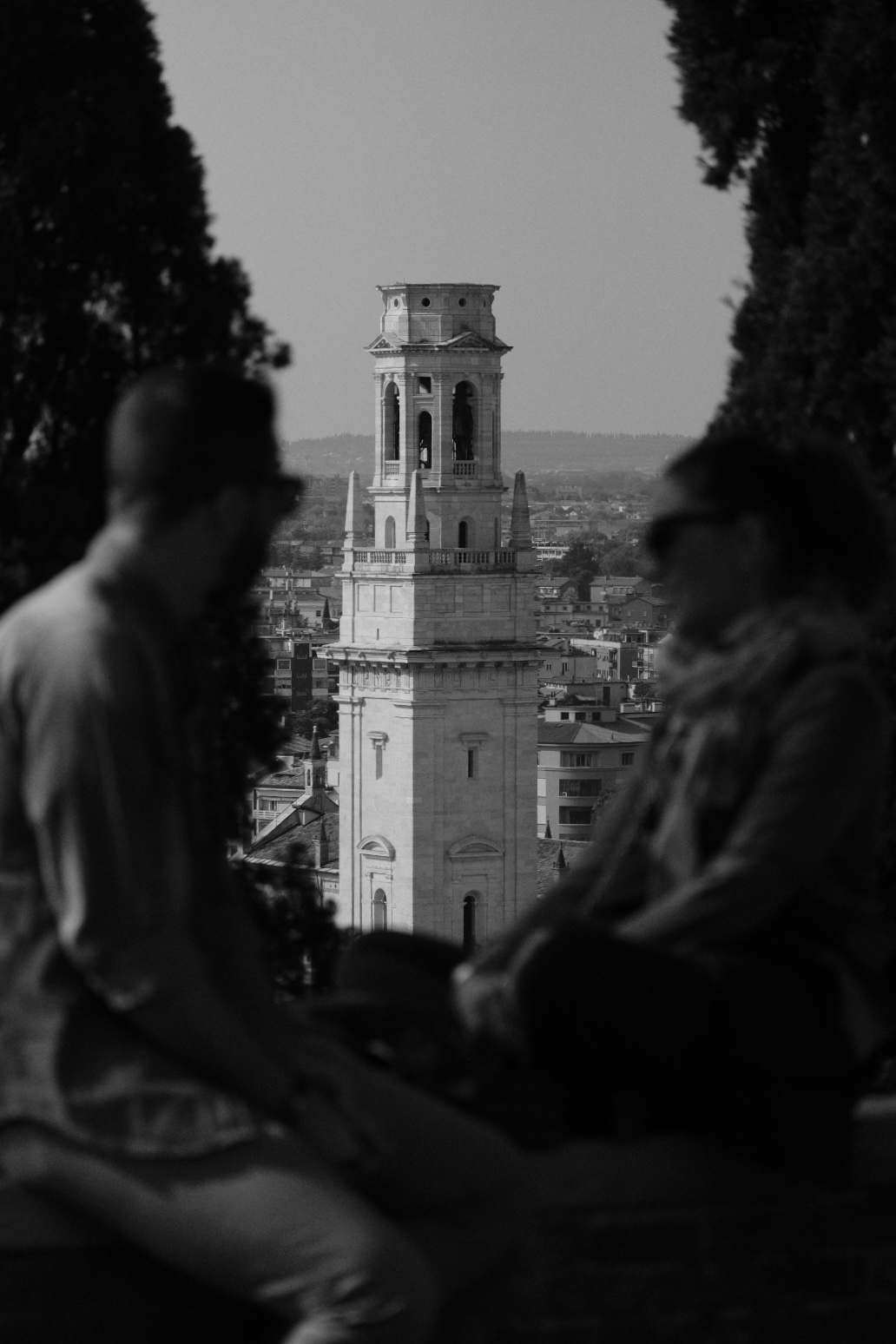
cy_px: 672
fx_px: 4704
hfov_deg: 10.9
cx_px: 448
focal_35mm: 126
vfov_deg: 16.3
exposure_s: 1/8000
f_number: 4.5
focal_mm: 84.3
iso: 1250
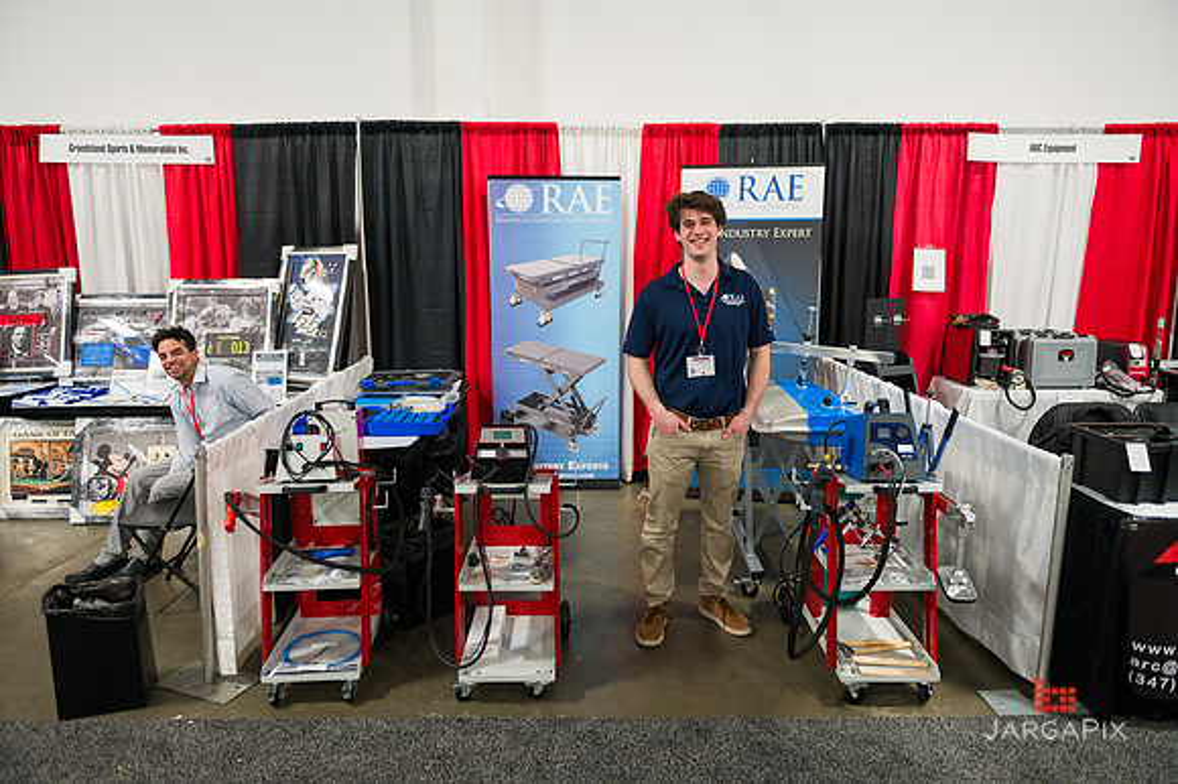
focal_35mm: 24
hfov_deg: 73.8
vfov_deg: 53.1
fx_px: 785
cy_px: 392
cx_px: 589
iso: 3200
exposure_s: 1/250
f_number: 3.2
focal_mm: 24
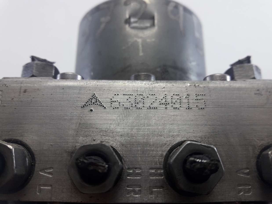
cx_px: 136
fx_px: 220
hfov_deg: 63.5
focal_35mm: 28
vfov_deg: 49.7
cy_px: 102
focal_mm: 3.7
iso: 40
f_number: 1.9
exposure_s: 1/33
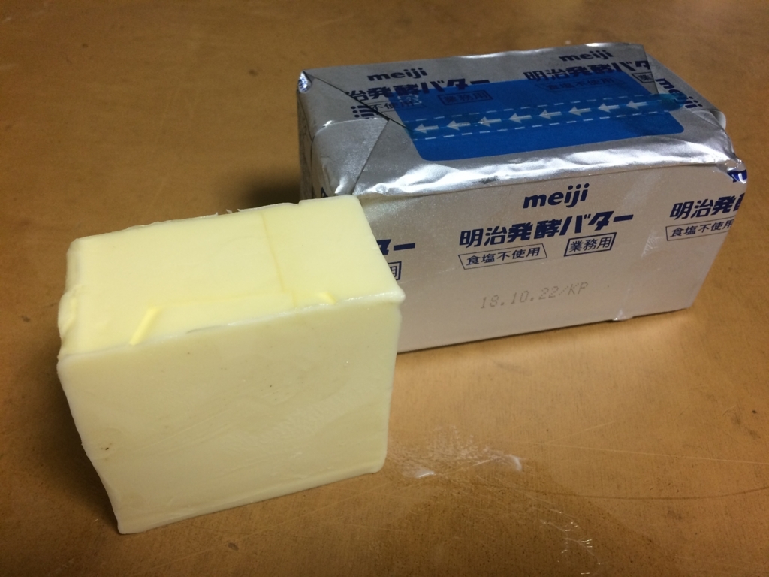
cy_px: 288
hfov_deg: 61.7
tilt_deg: -42.9
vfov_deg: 48.2
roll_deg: -4.1
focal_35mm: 29
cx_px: 384
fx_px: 644
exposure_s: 1/30
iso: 80
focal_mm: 4.15
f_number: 2.2
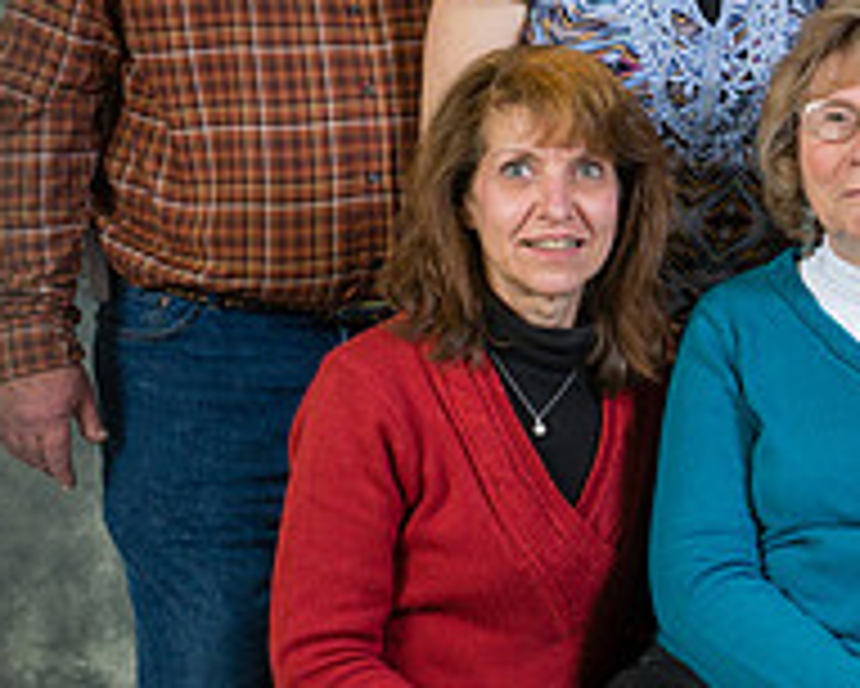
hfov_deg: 14.8
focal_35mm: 128
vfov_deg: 12.0
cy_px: 227
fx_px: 3260
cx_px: 846
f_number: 5.6
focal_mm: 30
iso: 200
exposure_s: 1/160
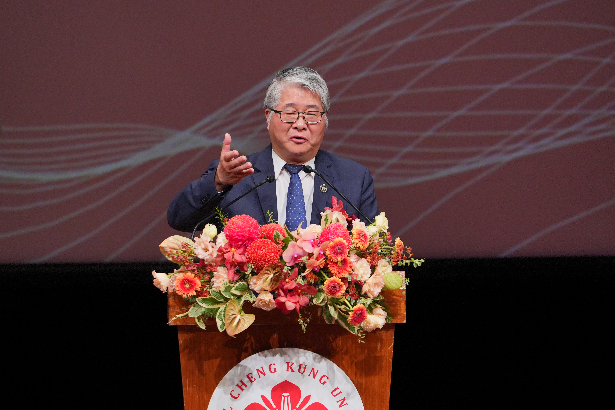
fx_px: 4561
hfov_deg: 7.7
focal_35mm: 267
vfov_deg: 5.1
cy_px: 205
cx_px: 308
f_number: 4
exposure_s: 1/400
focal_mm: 178
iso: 1600
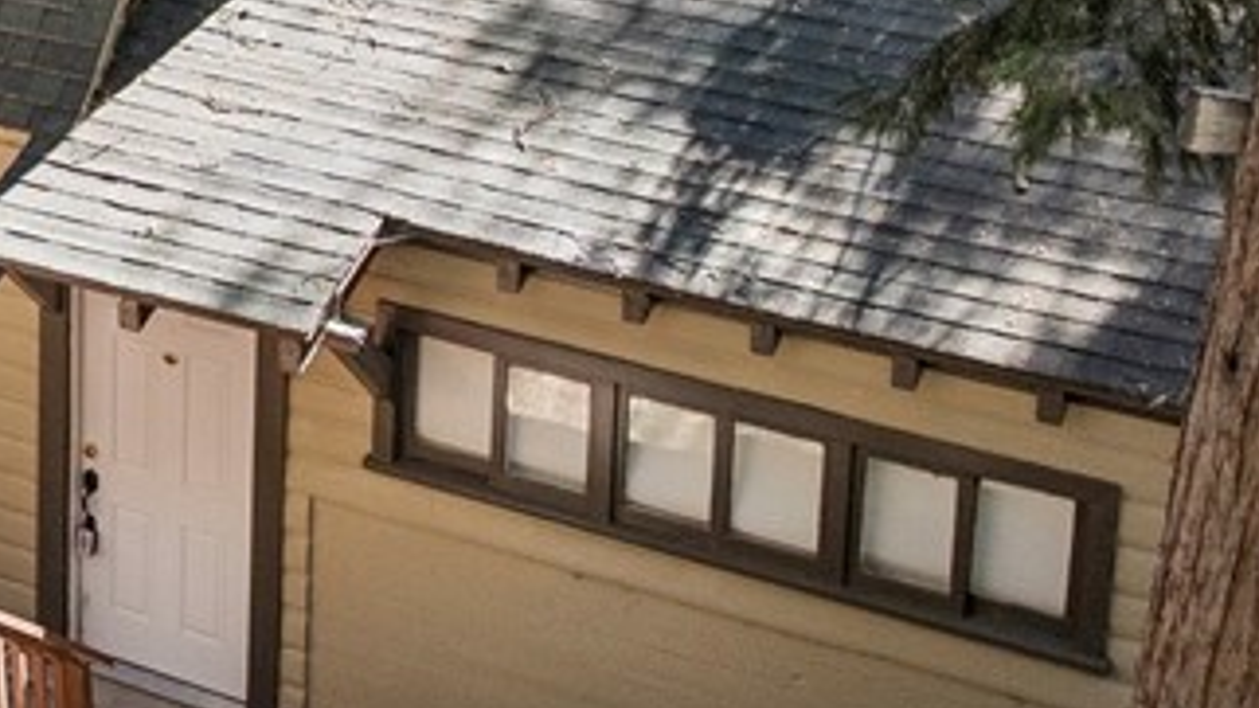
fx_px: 2770
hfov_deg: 24.4
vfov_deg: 14.3
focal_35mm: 83
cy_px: -23
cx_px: -8
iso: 250
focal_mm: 12.3
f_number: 2.8
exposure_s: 1/15
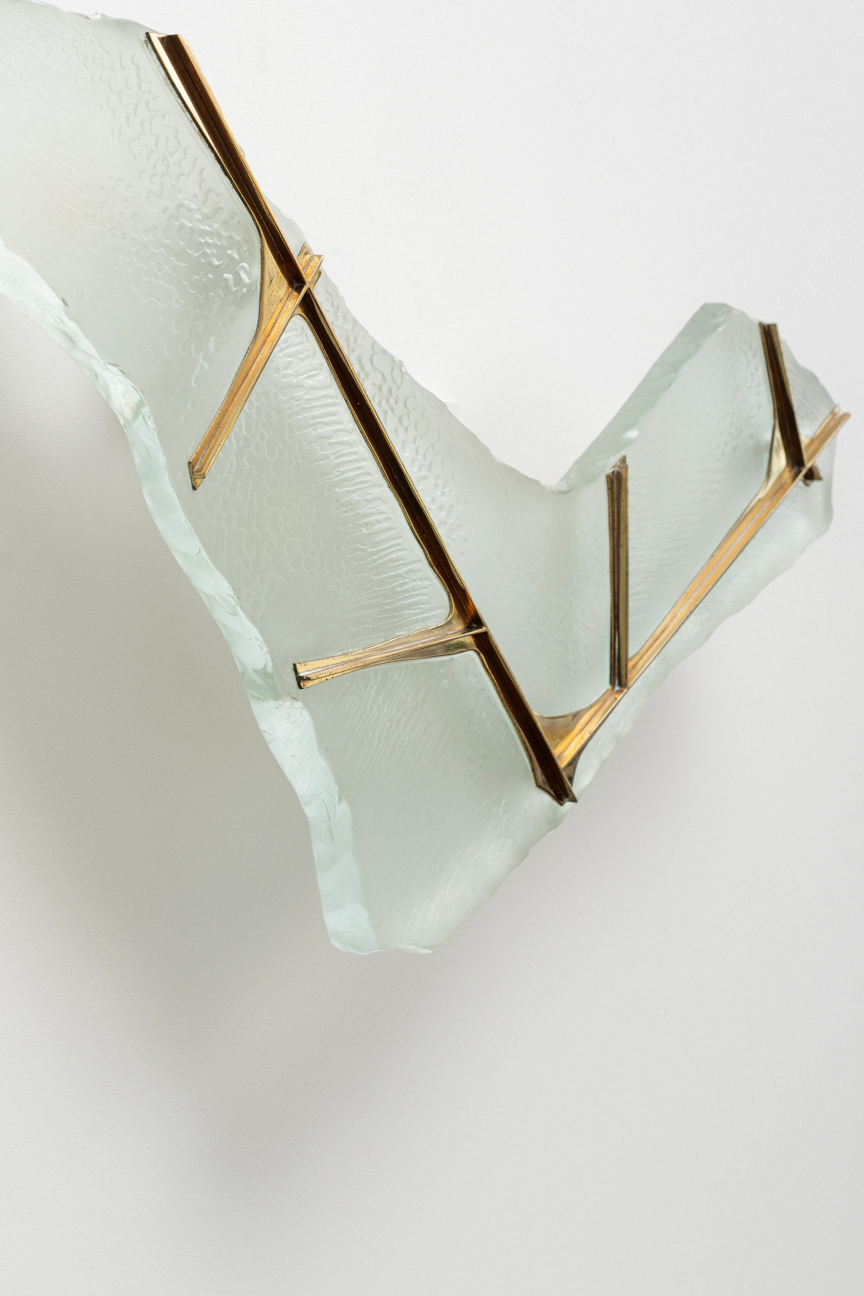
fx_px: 2340
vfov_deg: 30.8
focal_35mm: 65
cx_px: 350
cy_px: 459
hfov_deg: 20.9
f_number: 8
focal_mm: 50
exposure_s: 1/60
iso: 250
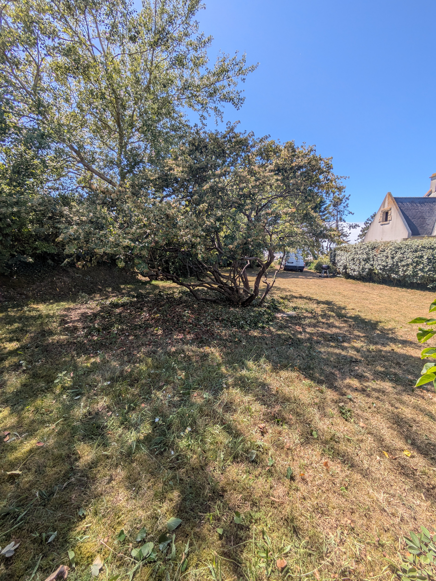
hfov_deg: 85.7
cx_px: 218
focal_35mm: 14
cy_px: 290
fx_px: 235
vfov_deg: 102.0
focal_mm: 1.83
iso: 45
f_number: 2.2
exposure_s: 1/1106
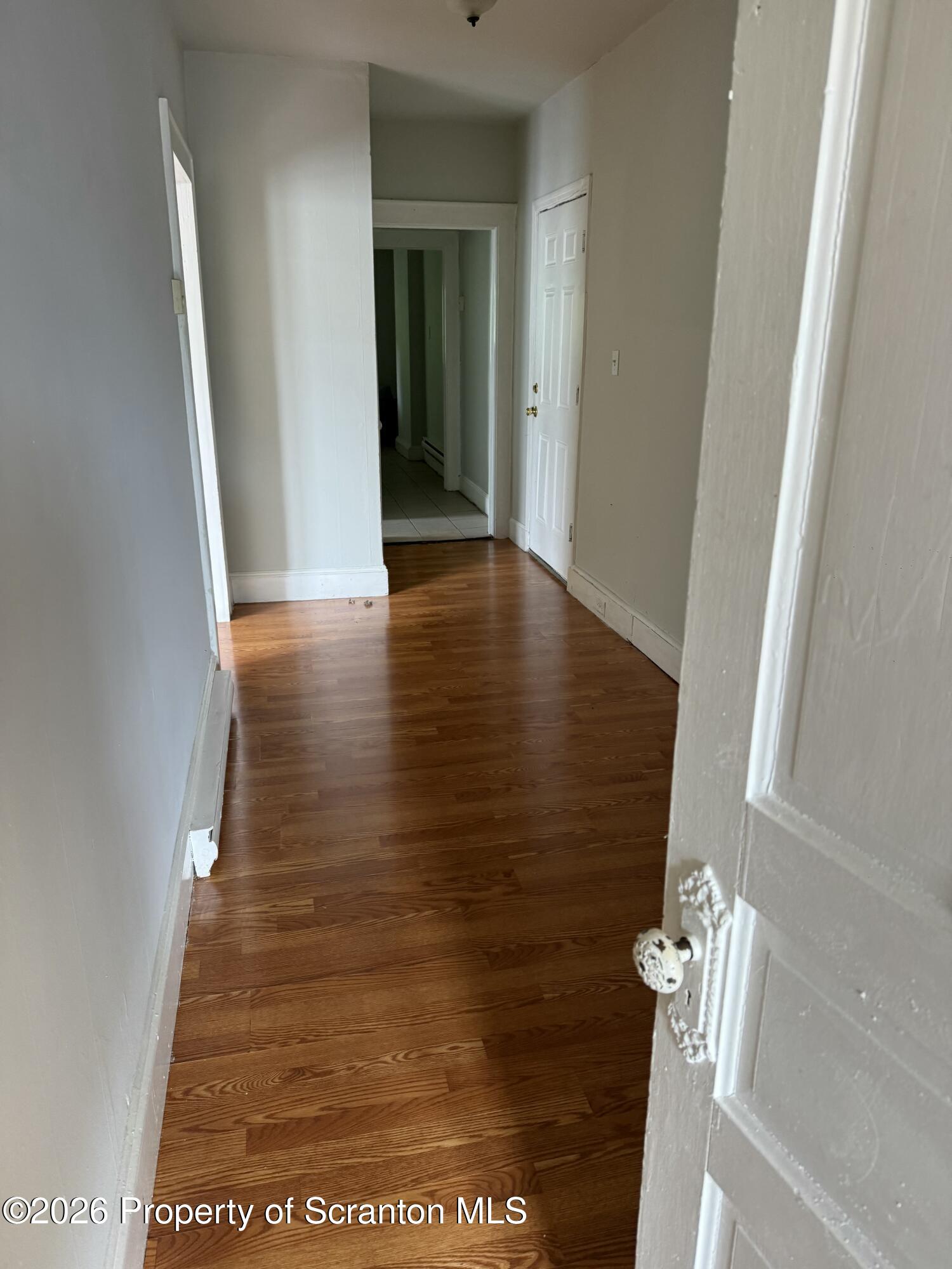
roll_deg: -2.2
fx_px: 880
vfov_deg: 71.6
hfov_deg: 56.8
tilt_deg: -15.7
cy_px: 634
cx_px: 476
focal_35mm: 24
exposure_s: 1/60
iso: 200
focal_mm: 6.76
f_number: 1.78
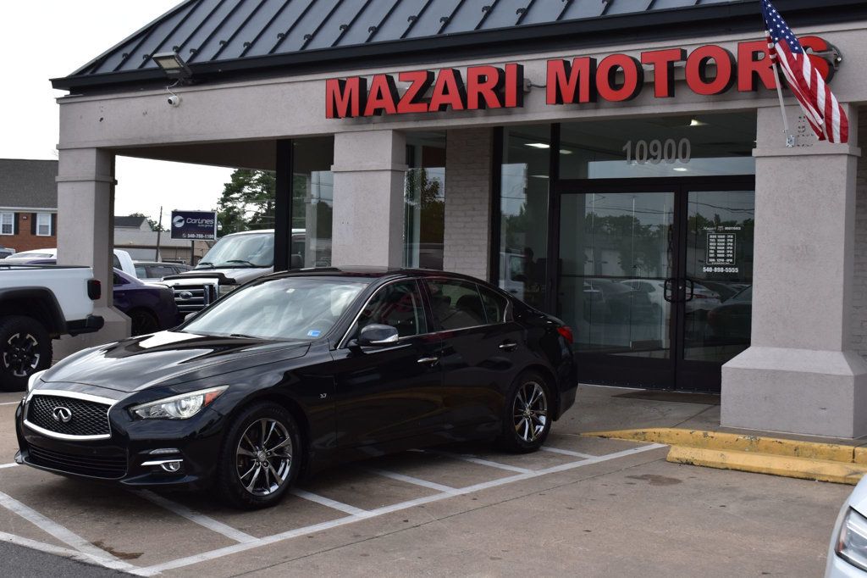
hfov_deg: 37.9
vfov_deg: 25.7
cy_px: 289
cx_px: 434
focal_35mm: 52
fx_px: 1264
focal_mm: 35
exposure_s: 1/400
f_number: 11
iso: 400
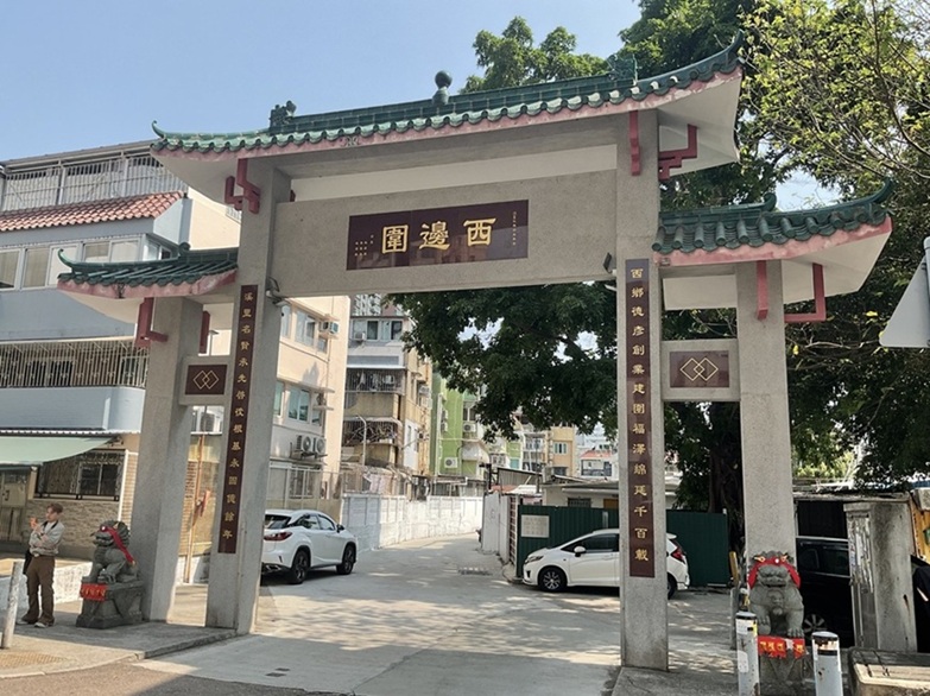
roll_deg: -0.8
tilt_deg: +10.4
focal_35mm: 29
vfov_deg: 48.2
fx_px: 779
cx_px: 465
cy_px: 348
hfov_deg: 61.7
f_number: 1.8
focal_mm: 3
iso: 16
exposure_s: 1/929
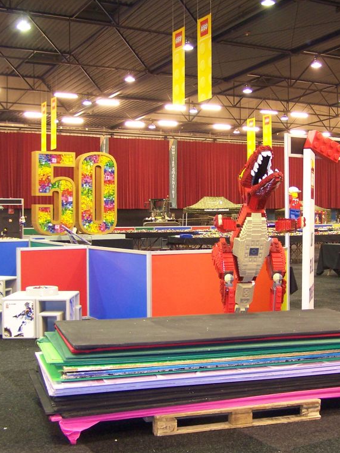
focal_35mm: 51
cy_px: 226
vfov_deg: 37.5
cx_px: 224
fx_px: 668
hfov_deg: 28.4
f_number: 2.8
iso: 140
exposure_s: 1/3
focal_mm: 6.3
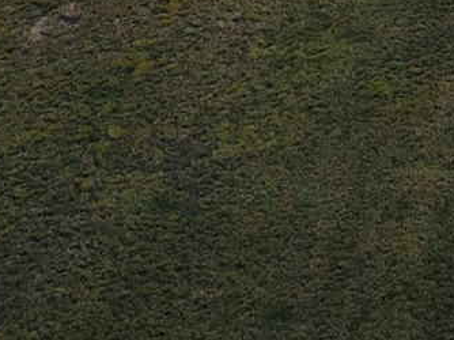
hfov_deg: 12.7
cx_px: 874
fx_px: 1809
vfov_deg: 9.2
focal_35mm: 138
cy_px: -573
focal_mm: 4.5
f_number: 2.8
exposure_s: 1/1000
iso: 100
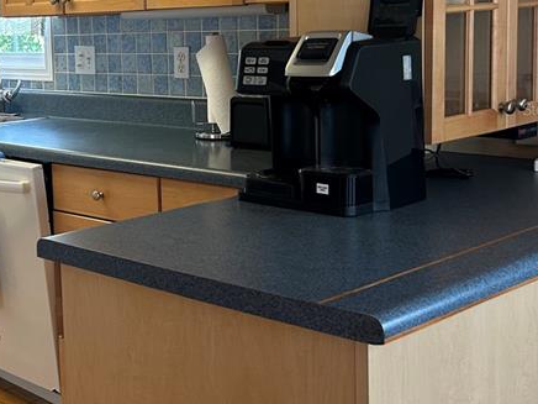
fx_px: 948
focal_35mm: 61
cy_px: 109
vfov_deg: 23.8
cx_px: -35
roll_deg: +3.8
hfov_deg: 29.0
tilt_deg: -5.3
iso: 100
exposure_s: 1/120
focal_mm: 5.7
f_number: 1.5
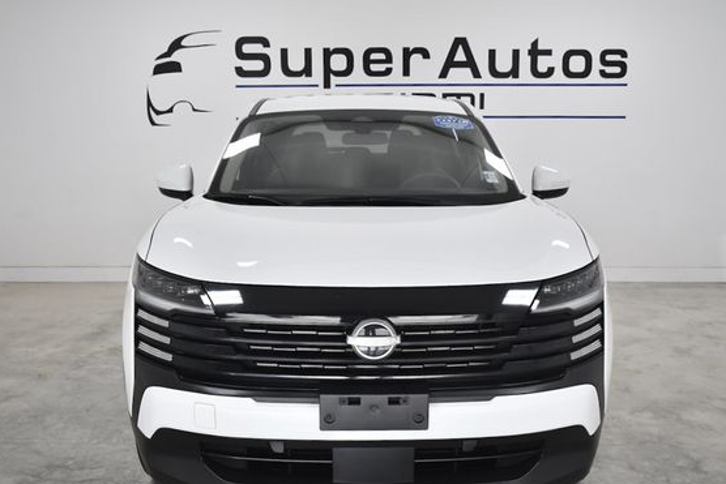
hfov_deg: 50.7
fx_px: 766
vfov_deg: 35.0
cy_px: 269
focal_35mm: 38
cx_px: 372
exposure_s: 1/1000
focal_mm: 22
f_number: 4
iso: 1250
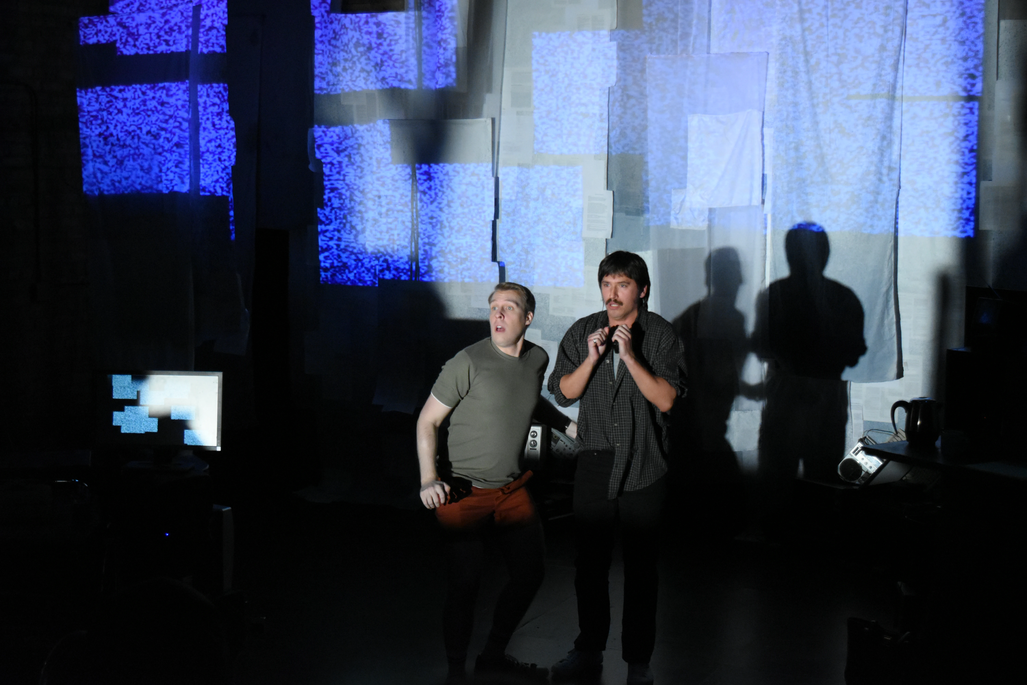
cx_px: 514
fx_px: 1626
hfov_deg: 35.1
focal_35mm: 57
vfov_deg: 23.8
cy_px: 342
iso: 5000
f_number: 5
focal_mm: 38
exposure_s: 1/250
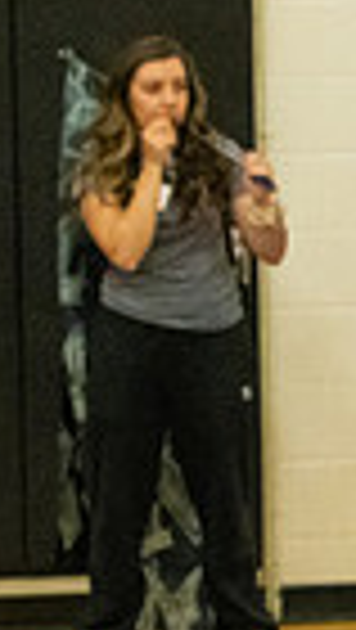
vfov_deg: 7.1
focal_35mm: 303
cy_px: 470
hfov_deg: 3.8
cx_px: 1271
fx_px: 5073
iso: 6400
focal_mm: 70
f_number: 4.5
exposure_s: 1/800
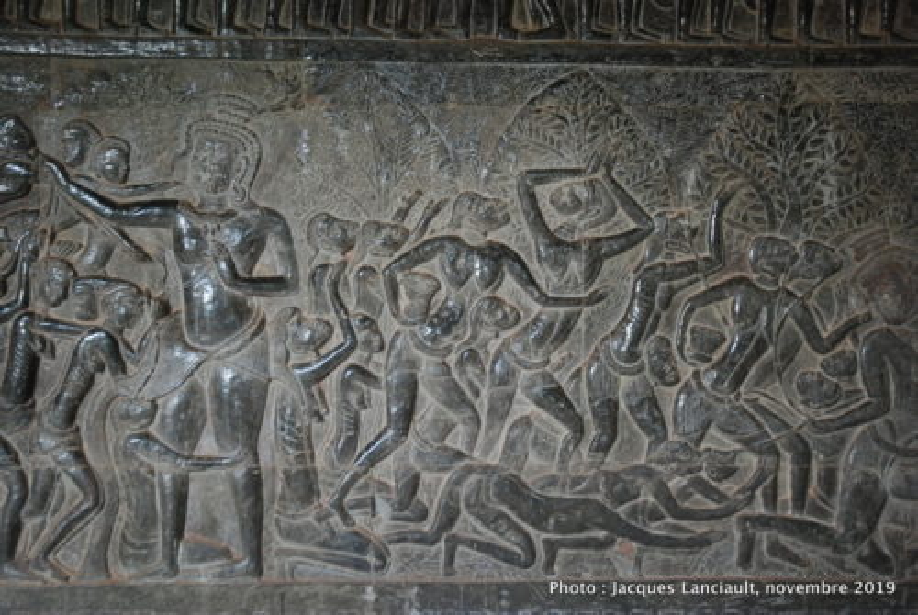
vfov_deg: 29.0
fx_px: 1187
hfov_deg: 42.3
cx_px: 459
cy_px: 308
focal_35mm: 46
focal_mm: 31
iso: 800
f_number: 4
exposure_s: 1/25
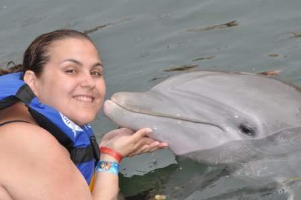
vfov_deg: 5.4
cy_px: 100
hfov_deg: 8.1
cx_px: 150
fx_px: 2130
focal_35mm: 255
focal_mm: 170
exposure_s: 1/200
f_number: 8
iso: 200
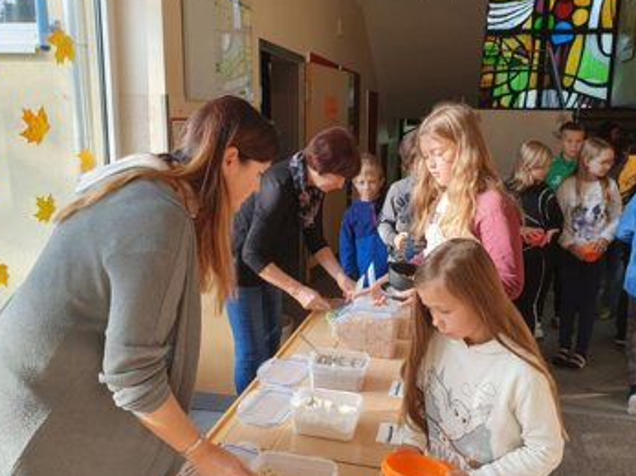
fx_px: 551
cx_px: 345
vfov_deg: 46.7
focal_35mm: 30
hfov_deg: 59.9
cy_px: 218
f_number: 2.4
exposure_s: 1/100
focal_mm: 4.32
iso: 50
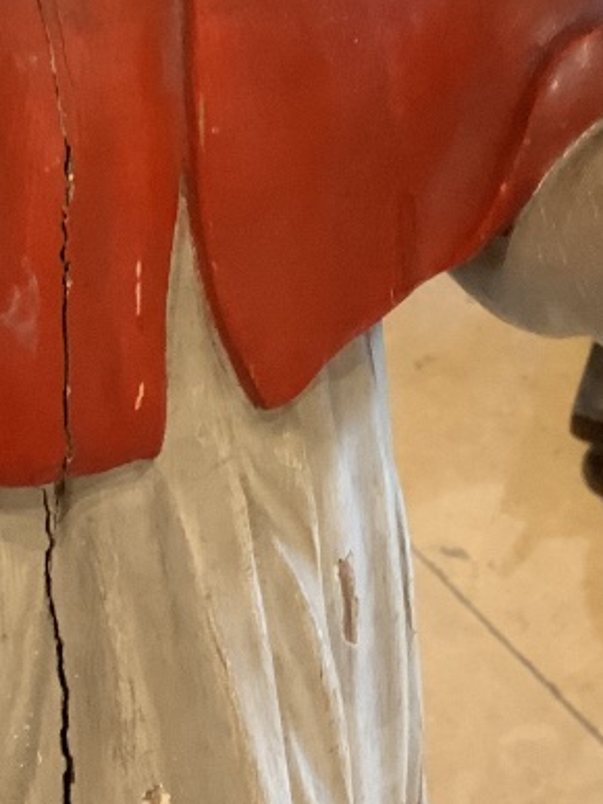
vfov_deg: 21.1
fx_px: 2092
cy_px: 27
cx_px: 152
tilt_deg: -30.4
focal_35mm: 90
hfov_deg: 16.3
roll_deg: -3.2
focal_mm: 3
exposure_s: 1/33
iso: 200
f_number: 1.8
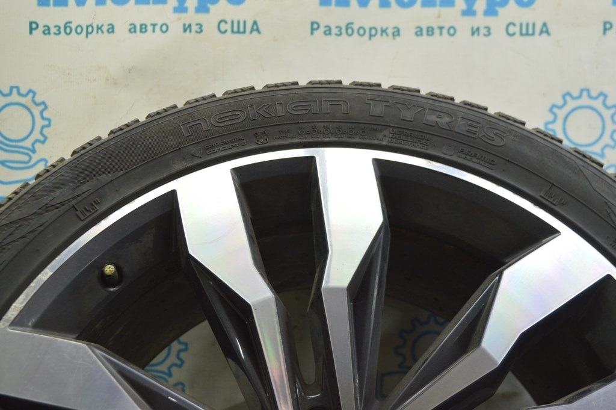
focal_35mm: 42
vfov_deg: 31.8
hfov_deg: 46.4
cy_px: 205
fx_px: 718
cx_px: 308
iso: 400
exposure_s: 1/20
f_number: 5.6
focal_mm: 28
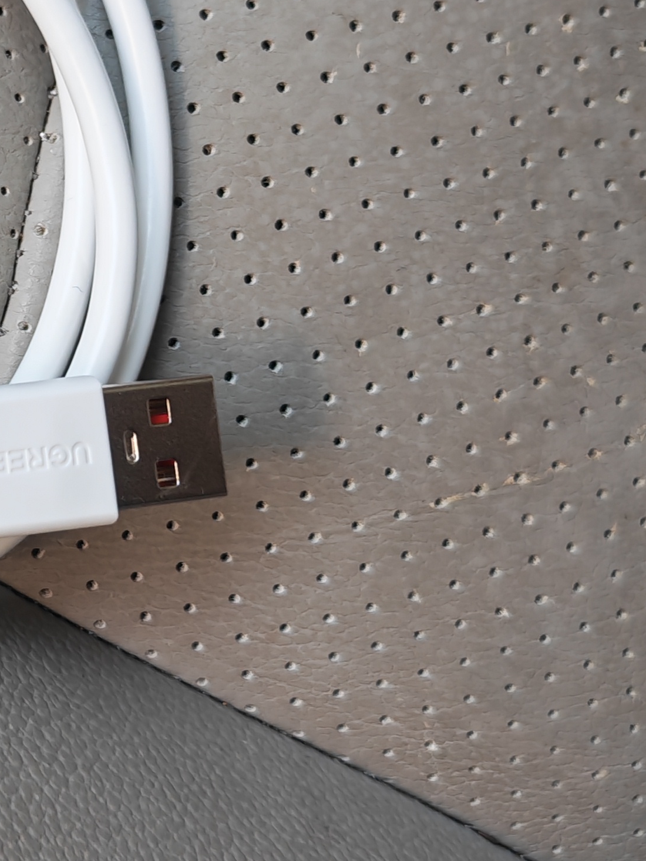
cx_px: -233
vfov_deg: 28.7
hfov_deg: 19.8
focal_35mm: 67
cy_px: 245
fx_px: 1667
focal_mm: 6.12
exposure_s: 1/100
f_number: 1.9
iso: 320
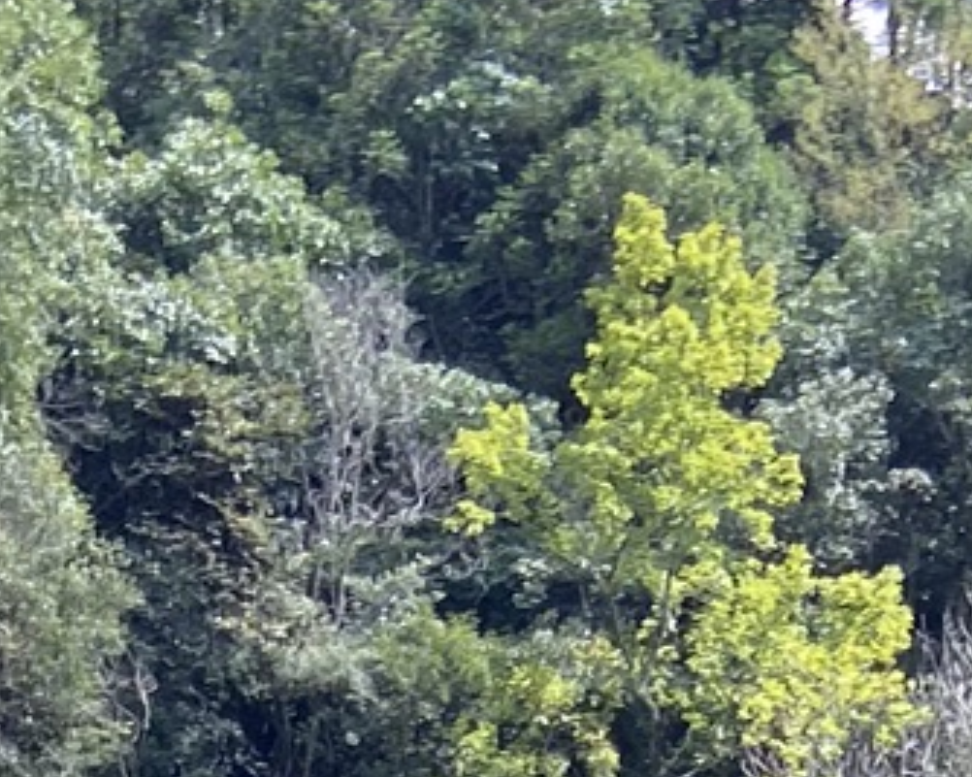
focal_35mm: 152
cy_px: 2354
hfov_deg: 12.7
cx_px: 303
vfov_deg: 8.5
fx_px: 4371
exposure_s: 1/271
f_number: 1.8
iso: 32
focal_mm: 4.25
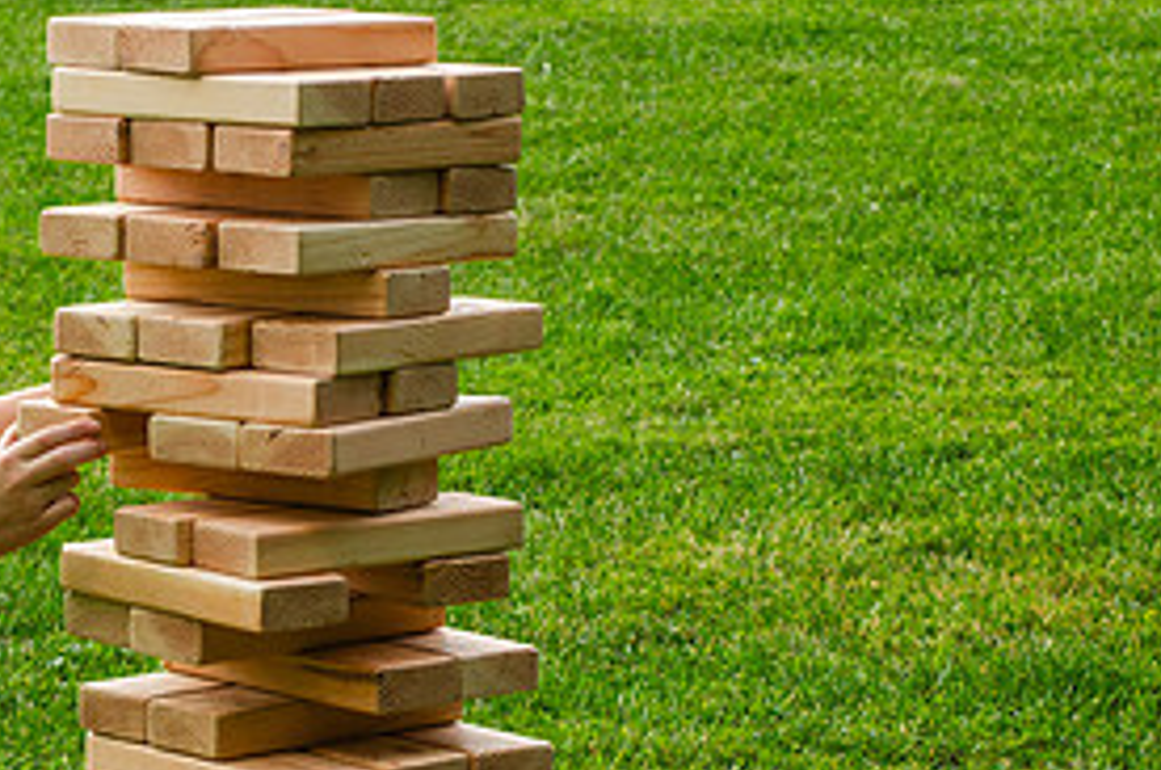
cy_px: 248
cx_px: 379
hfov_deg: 10.9
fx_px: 6085
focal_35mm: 189
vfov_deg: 7.2
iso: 200
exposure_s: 1/200
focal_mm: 60
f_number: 7.1
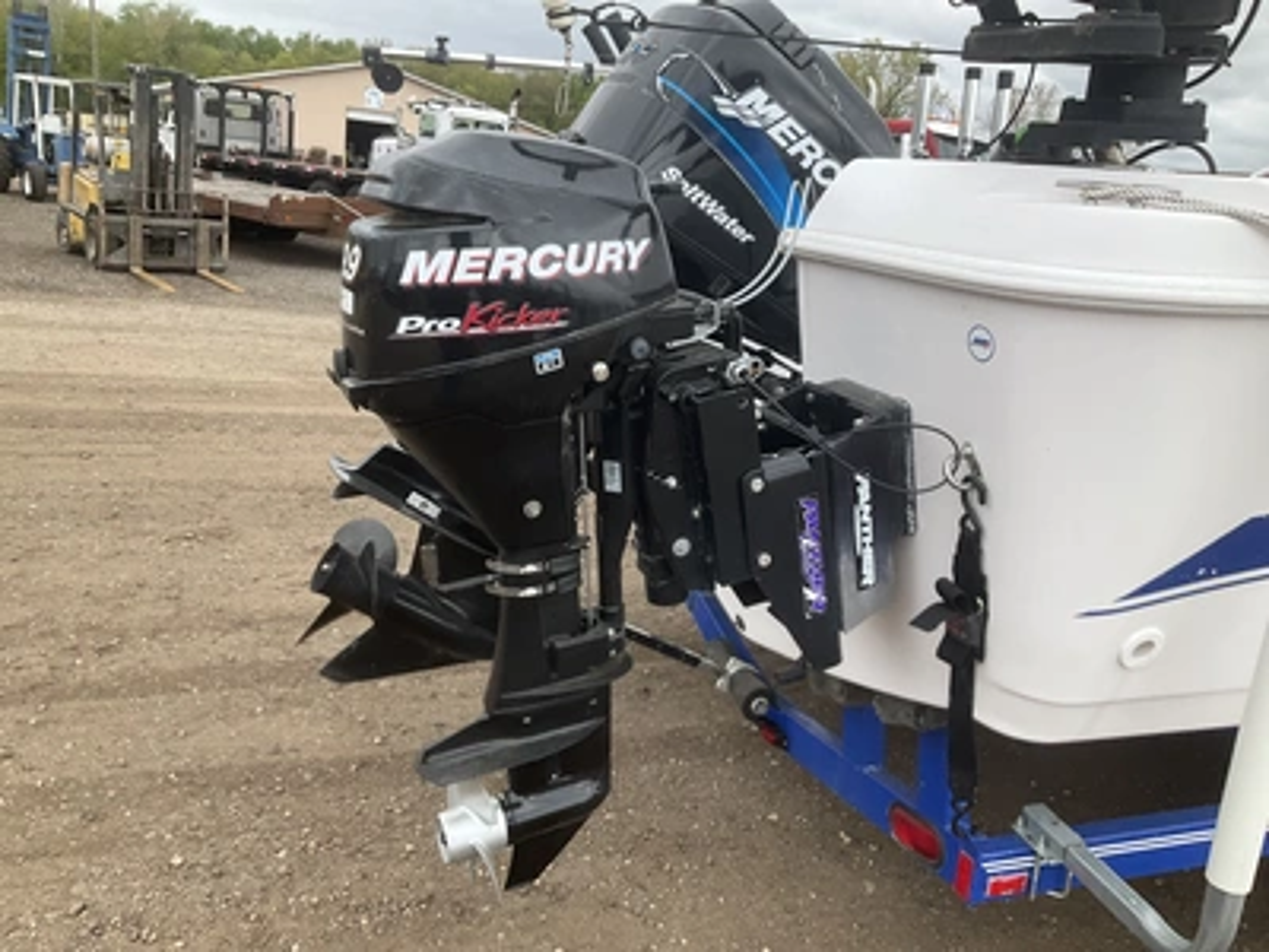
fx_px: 1063
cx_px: 634
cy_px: 476
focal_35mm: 29
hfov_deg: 61.7
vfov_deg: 48.2
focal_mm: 3
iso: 25
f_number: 1.8
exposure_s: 1/435
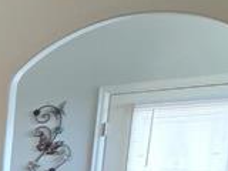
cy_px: 279
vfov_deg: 15.9
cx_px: -359
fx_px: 547
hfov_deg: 13.7
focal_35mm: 83
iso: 400
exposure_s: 1/60
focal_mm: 2.2
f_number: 2.2
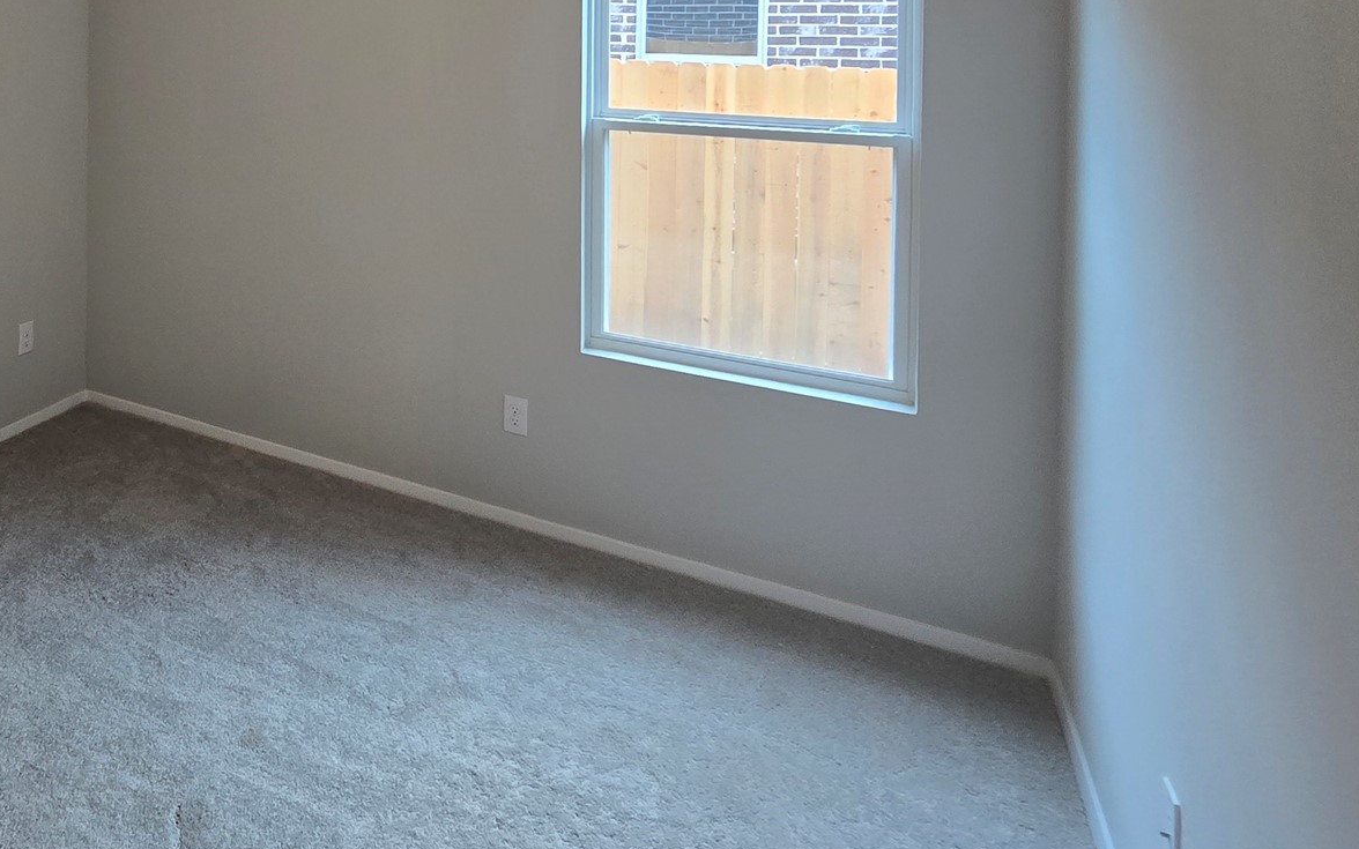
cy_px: 14
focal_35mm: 24
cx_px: 252
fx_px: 889
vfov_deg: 44.1
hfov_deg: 67.1
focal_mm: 2.2
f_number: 2.2
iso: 160
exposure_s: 1/60
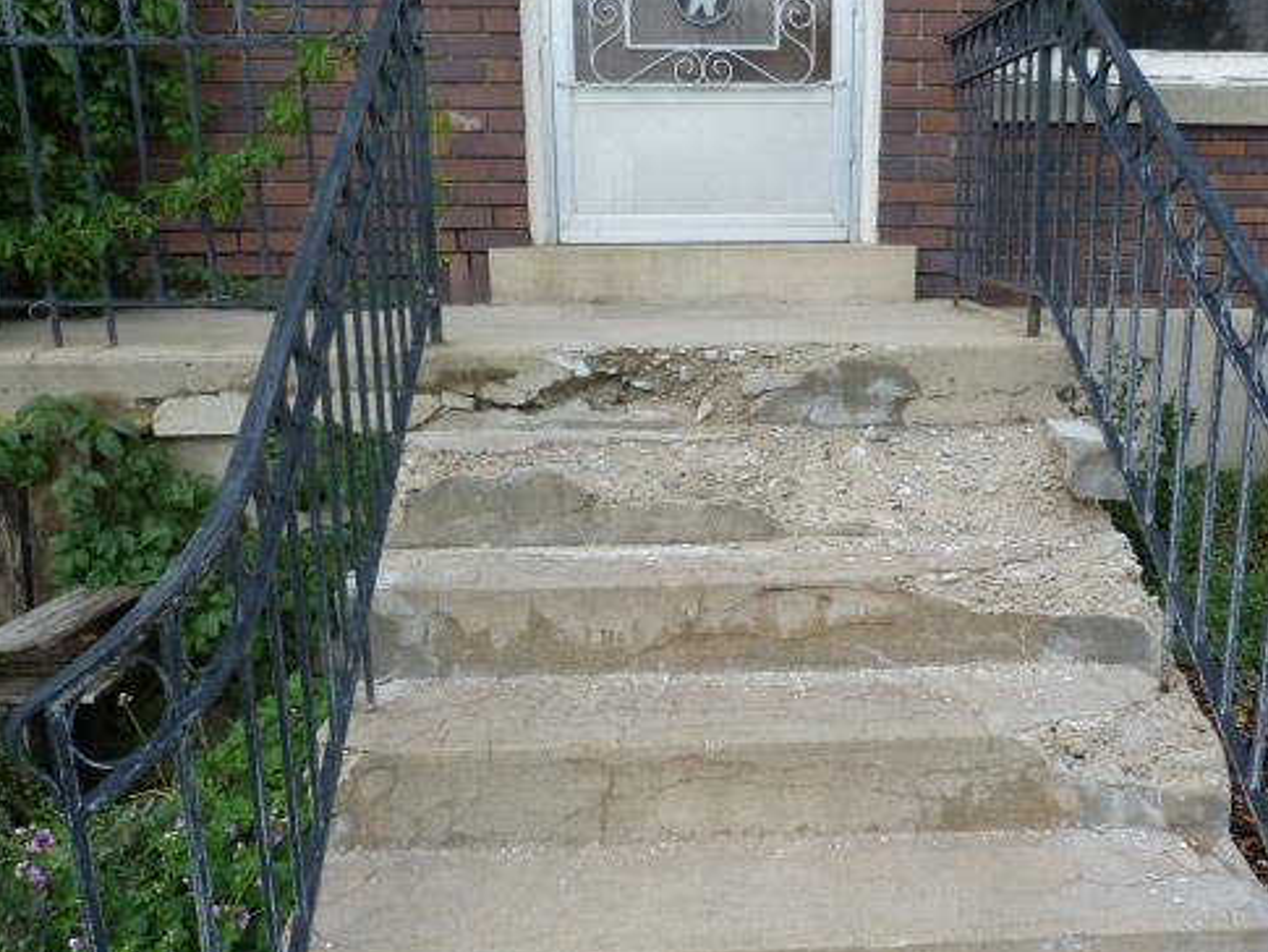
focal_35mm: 33
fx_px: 1209
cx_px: 745
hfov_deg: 55.0
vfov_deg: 42.7
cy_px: 573
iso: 80
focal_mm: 4.5
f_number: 4.5
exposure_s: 1/200
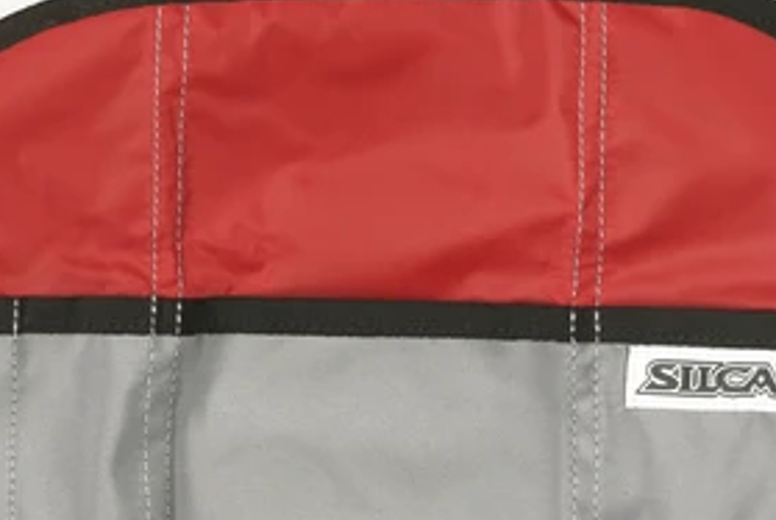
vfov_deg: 7.7
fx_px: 3865
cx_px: 339
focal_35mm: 179
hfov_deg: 11.5
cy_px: 389
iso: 100
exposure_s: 1/40
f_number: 5
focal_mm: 50
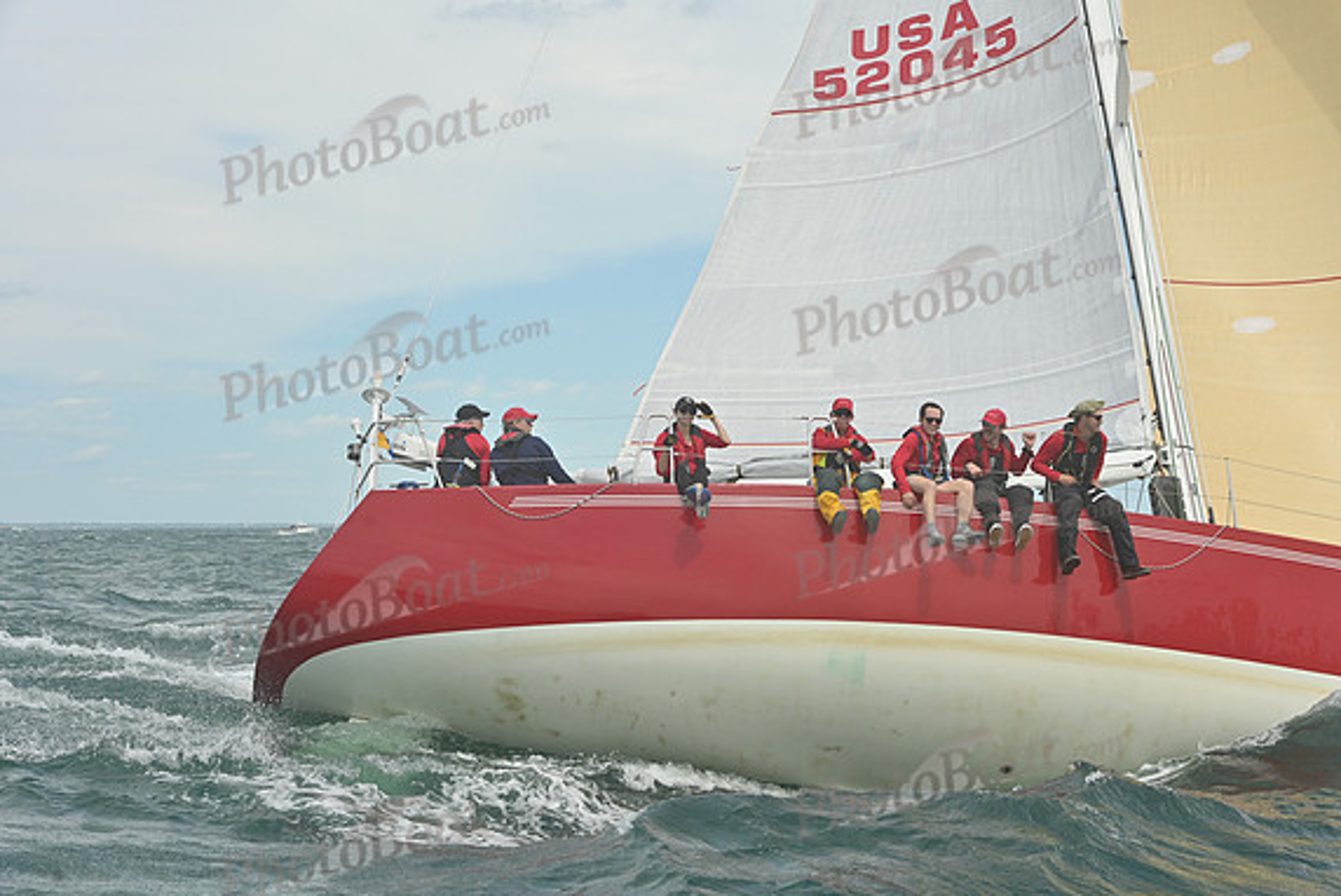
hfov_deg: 28.4
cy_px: 449
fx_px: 2646
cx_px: 673
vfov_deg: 19.2
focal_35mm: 71
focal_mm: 70
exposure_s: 1/1250
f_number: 8
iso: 320
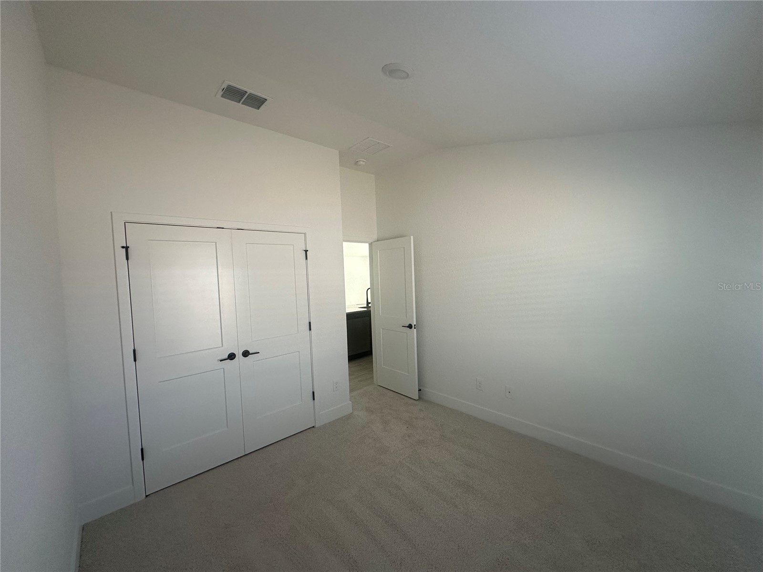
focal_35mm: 14
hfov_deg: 102.1
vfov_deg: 85.7
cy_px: 286
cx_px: 382
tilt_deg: -1.6
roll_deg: +2.0
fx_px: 309
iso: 200
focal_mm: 2.22
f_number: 2.2
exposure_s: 1/120
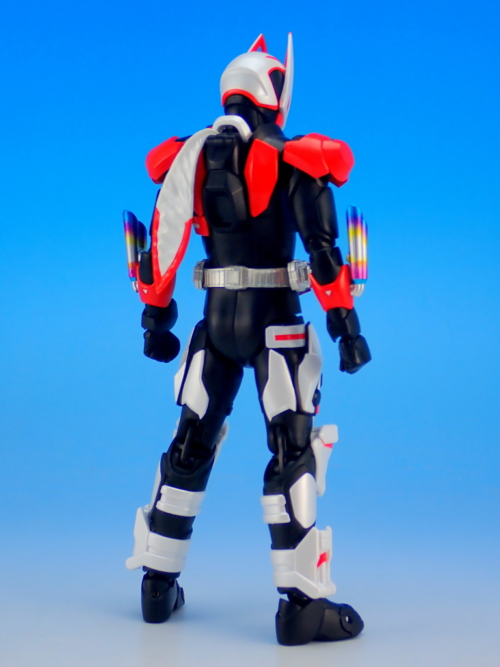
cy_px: 334
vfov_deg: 27.4
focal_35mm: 71
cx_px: 250
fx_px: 1367
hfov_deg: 20.7
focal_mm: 12.73
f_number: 3.9
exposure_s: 1/25
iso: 100
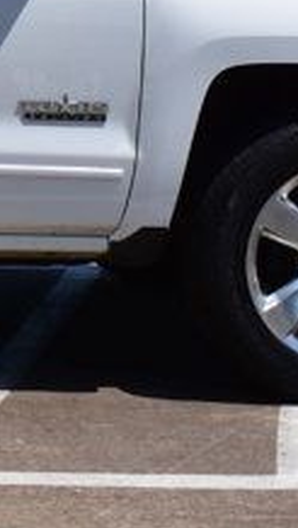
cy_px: -211
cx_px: -506
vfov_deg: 11.3
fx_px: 2585
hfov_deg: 6.2
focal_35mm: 184
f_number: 11
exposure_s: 1/640
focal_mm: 25
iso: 200
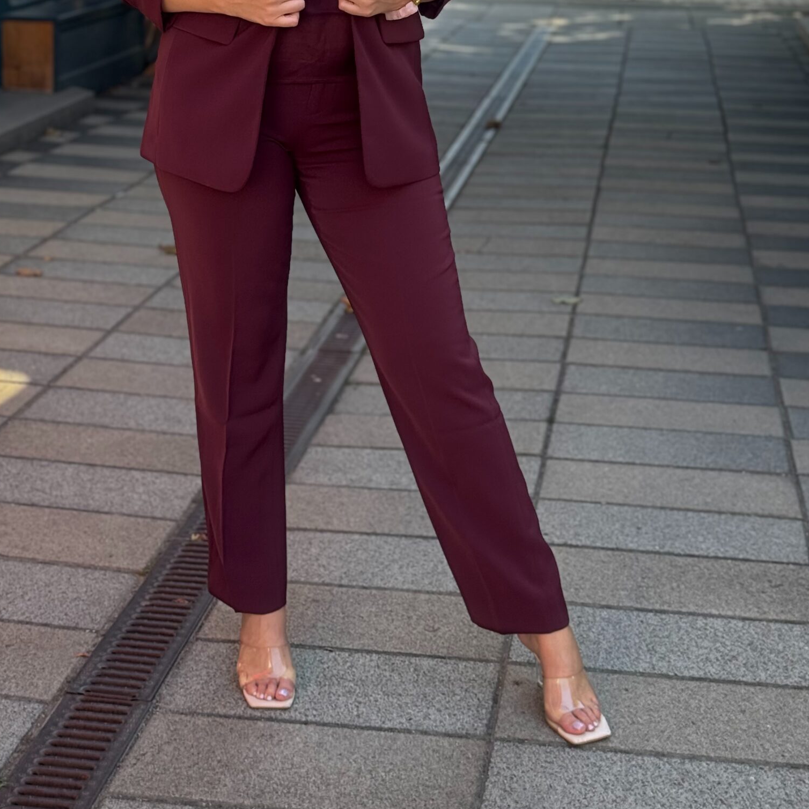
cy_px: 143
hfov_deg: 23.9
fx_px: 1904
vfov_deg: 23.6
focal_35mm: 72
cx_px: 319
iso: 64
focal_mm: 6.76
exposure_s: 1/377
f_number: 1.78
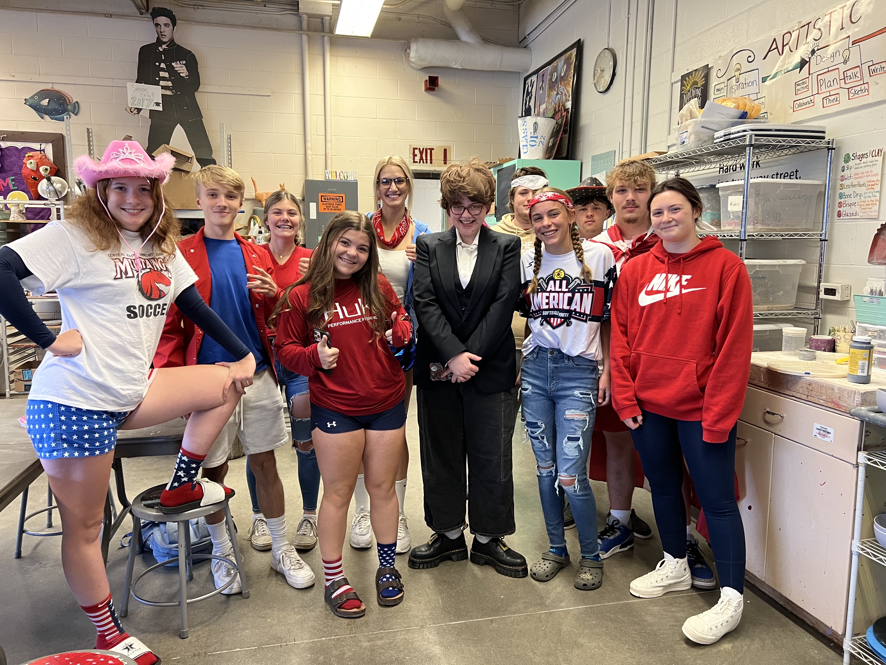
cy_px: 332
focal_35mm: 26
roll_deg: -0.7
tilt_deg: -8.5
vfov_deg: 53.1
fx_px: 665
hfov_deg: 67.3
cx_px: 443
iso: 250
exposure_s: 1/60
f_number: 1.5
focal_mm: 5.7
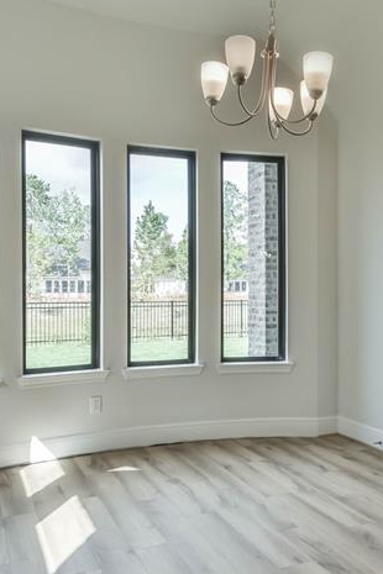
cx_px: 250
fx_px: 527
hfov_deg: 39.6
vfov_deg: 57.2
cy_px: 294
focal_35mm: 33
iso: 200
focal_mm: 10
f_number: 8
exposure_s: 1/60
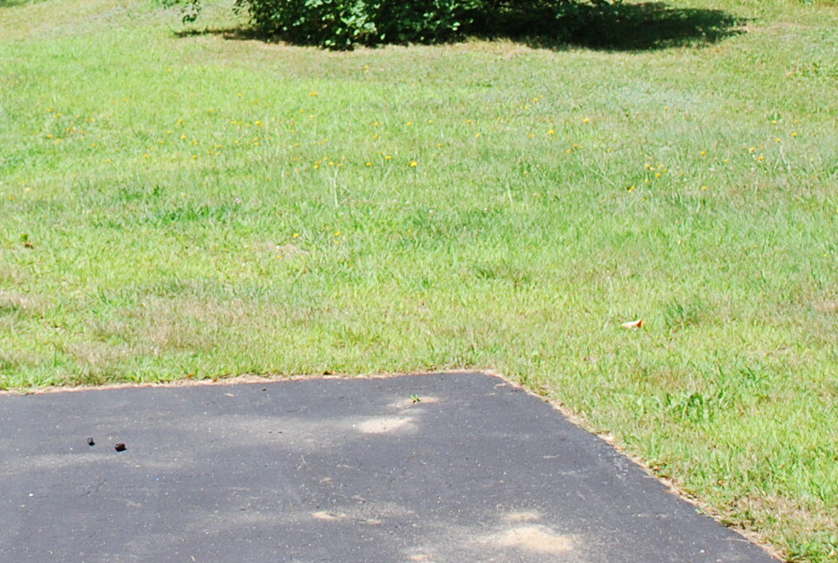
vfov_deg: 12.0
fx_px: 2589
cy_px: -196
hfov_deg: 17.9
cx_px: -12
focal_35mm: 111
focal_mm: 26
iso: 100
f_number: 6.3
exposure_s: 1/160
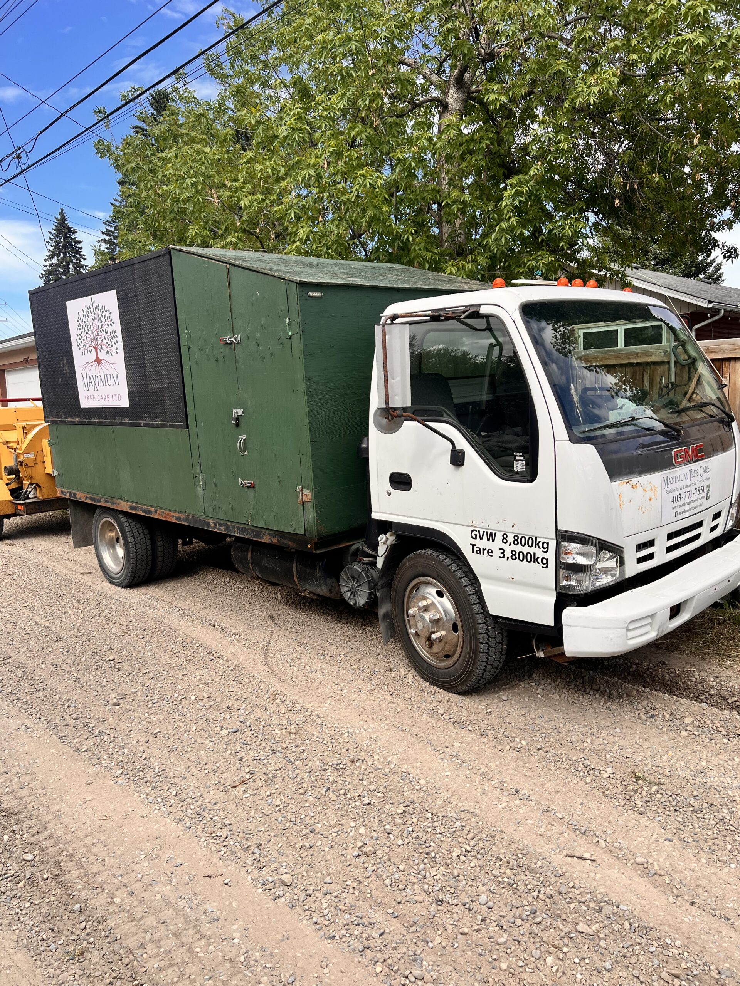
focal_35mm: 26
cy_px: 493
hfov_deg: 53.1
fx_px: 741
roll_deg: +1.7
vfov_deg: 67.3
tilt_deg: -5.7
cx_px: 370
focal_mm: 5.7
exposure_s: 1/1808
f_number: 1.5
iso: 50
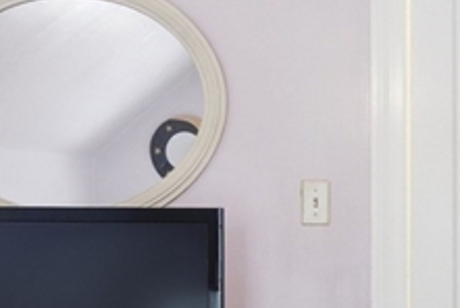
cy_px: 307
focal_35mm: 76
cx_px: 452
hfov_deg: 25.3
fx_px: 976
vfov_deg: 17.5
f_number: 7.1
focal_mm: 11
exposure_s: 1/60
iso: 800
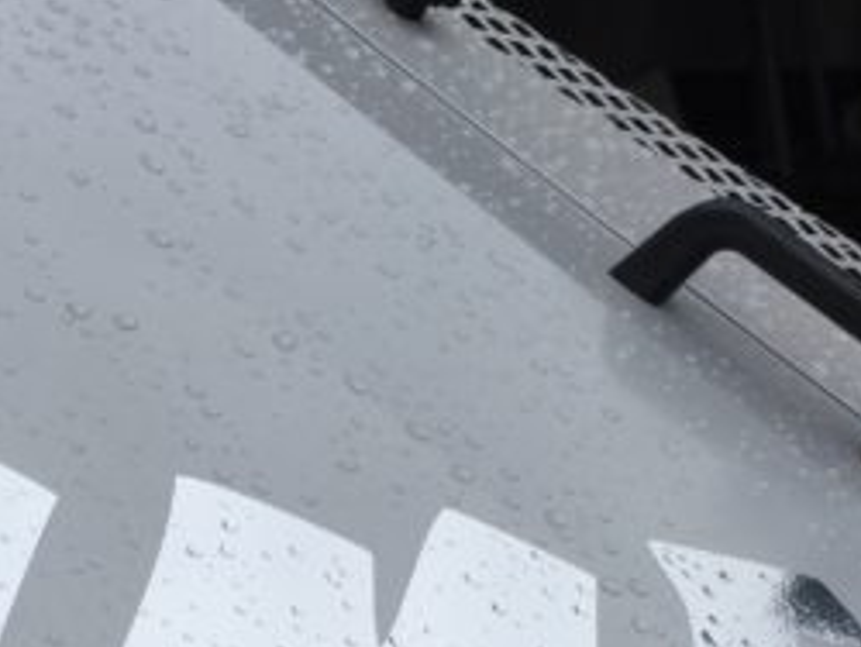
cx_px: 272
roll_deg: +1.6
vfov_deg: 16.1
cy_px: 743
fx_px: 2216
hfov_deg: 21.9
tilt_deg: -28.0
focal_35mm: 89
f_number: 2.2
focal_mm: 4.15
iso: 32
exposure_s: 1/1319
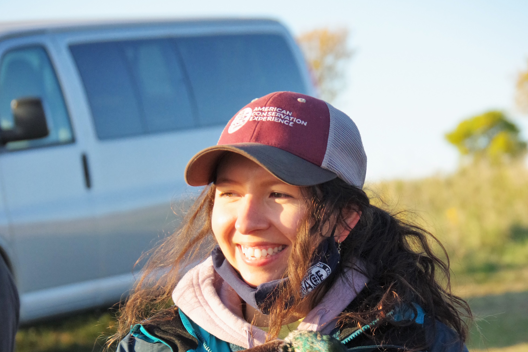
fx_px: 3388
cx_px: 264
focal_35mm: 231
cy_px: 348
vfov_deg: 5.9
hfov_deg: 8.9
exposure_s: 1/1000
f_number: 7.1
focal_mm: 100
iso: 1600
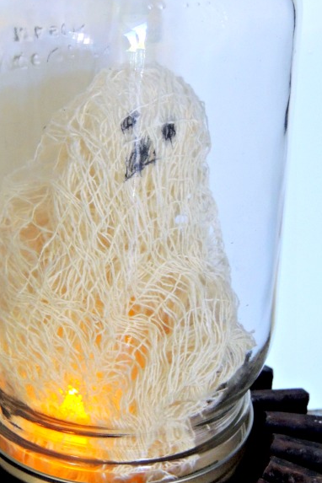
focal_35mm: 109
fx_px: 1462
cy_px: 244
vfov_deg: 18.8
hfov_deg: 12.6
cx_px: 118
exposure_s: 1/25
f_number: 3.9
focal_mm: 13.3
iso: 400
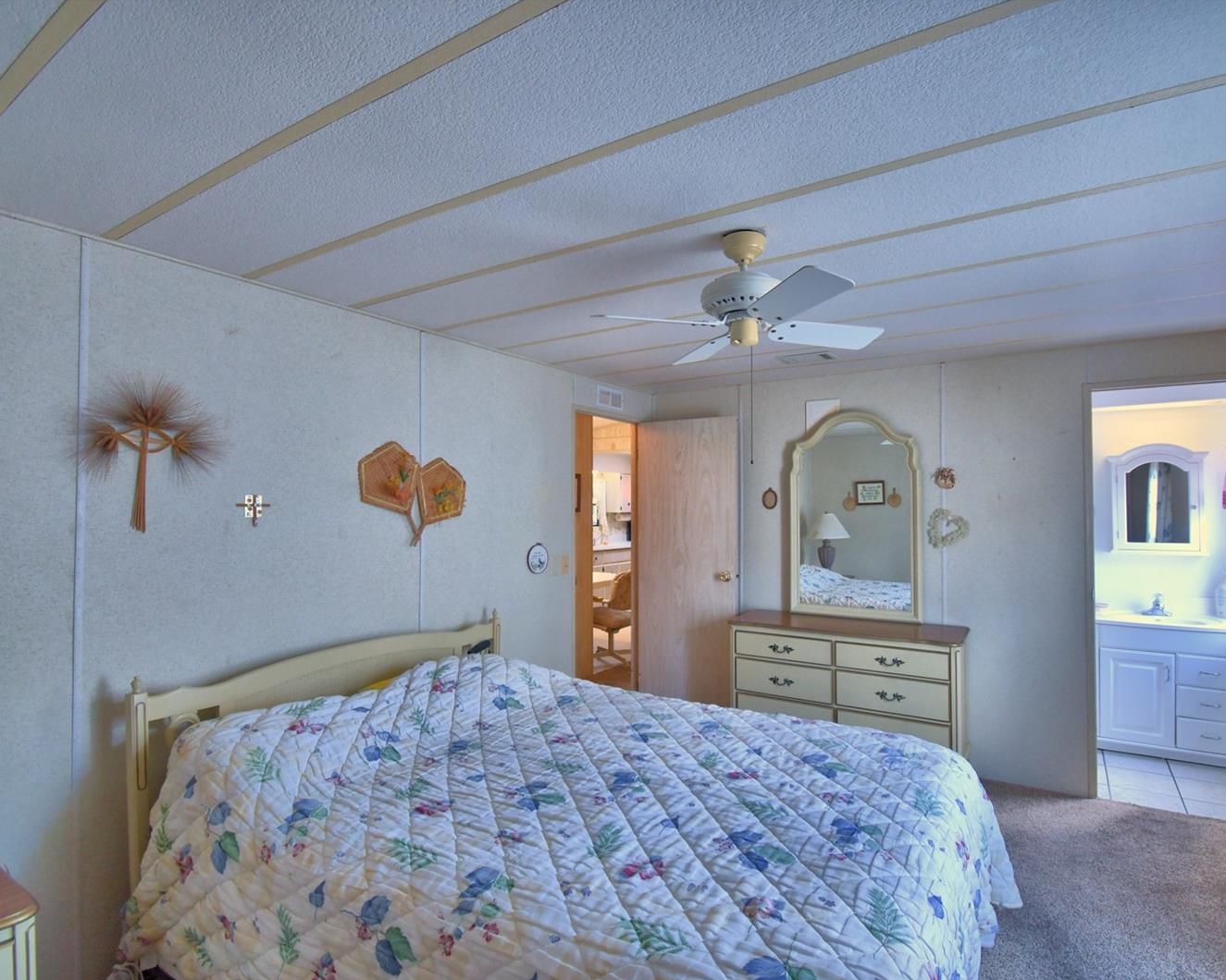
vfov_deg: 77.0
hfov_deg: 89.5
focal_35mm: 17
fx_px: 617
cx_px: 651
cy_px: 491
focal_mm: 10
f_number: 4.5
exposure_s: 1/50
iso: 400
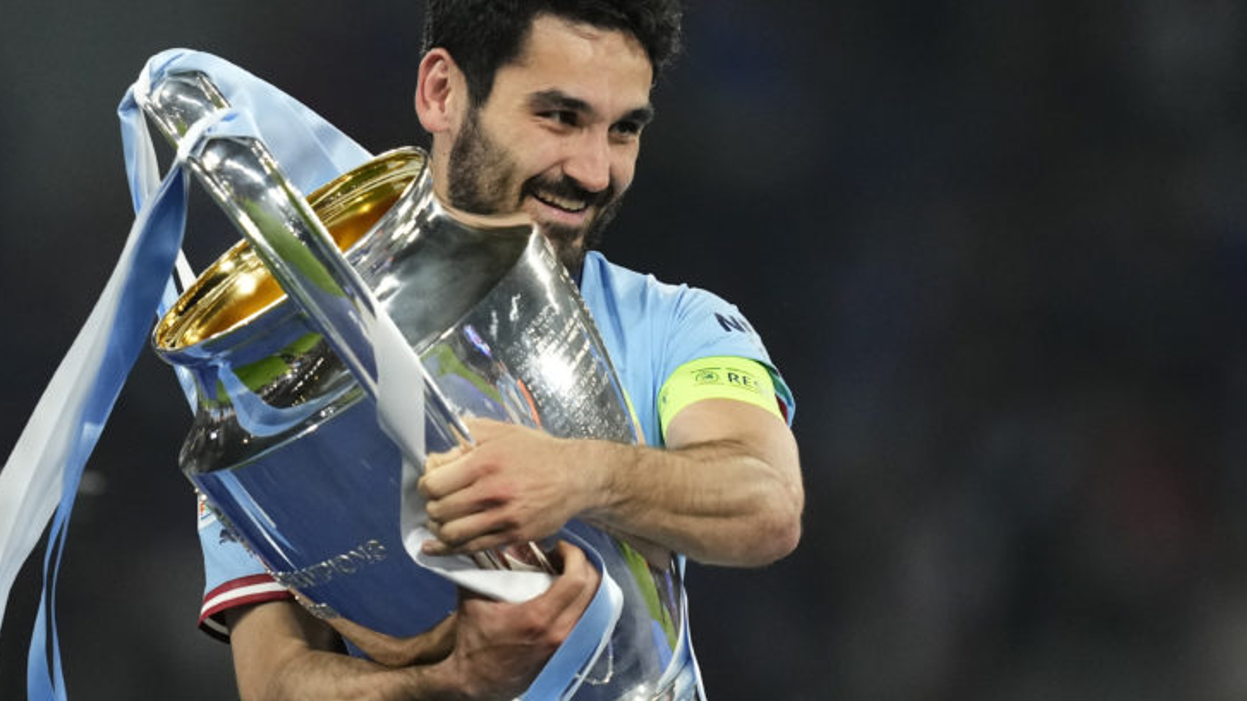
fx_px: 21752
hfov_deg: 3.3
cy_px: 447
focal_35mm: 658
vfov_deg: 1.8
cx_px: 763
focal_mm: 400
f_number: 3.2
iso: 2500
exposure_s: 1/1600
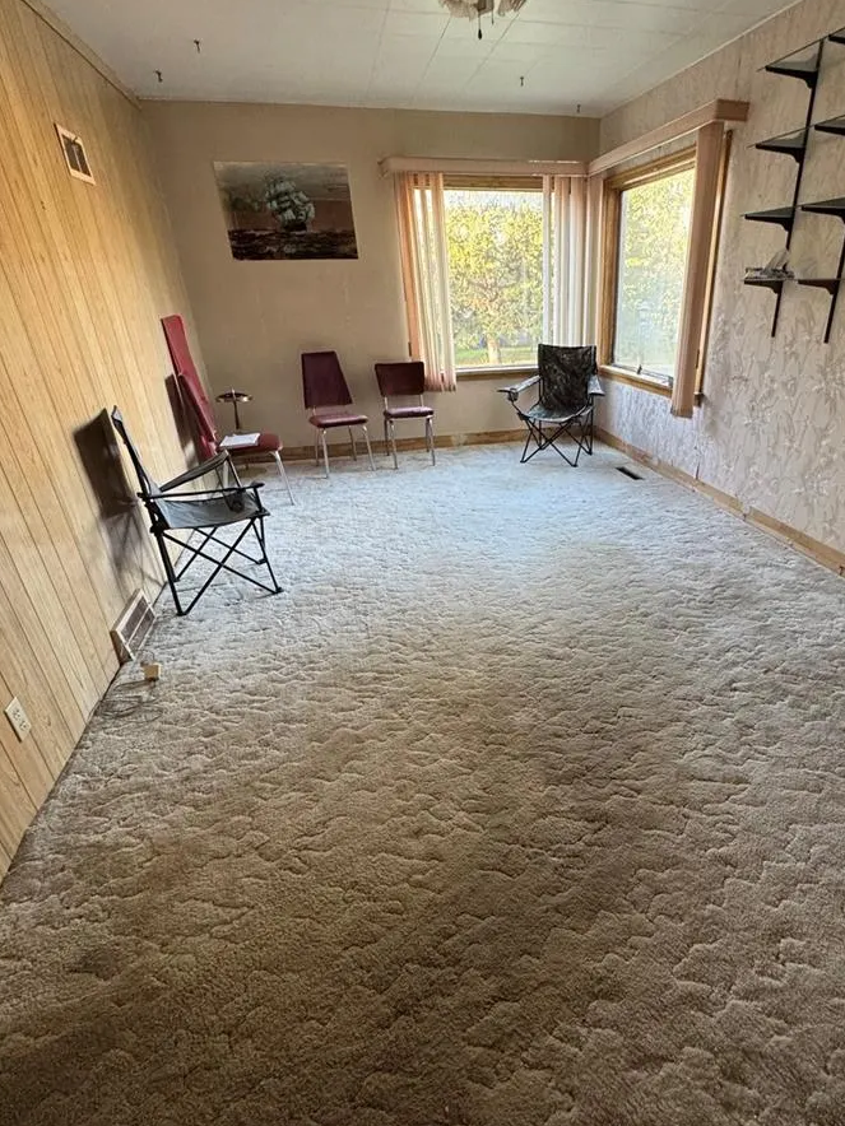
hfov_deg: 67.7
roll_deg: +0.4
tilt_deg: -28.8
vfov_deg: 84.5
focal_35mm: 19
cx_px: 523
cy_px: 609
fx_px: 618
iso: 250
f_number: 2.2
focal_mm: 2.22
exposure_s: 1/60
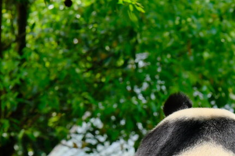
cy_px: 211
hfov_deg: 6.5
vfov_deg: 4.3
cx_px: 214
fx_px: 2068
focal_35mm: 317
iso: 250
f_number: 5
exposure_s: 1/400
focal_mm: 75
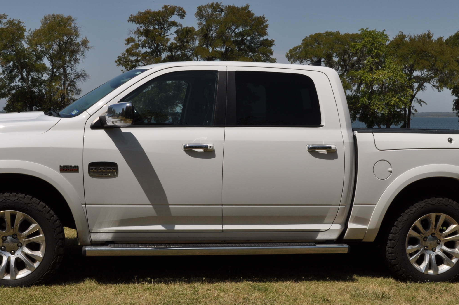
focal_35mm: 57
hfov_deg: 35.1
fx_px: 726
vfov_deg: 23.7
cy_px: 168
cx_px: 203
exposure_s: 1/500
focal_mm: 24
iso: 200
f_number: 11
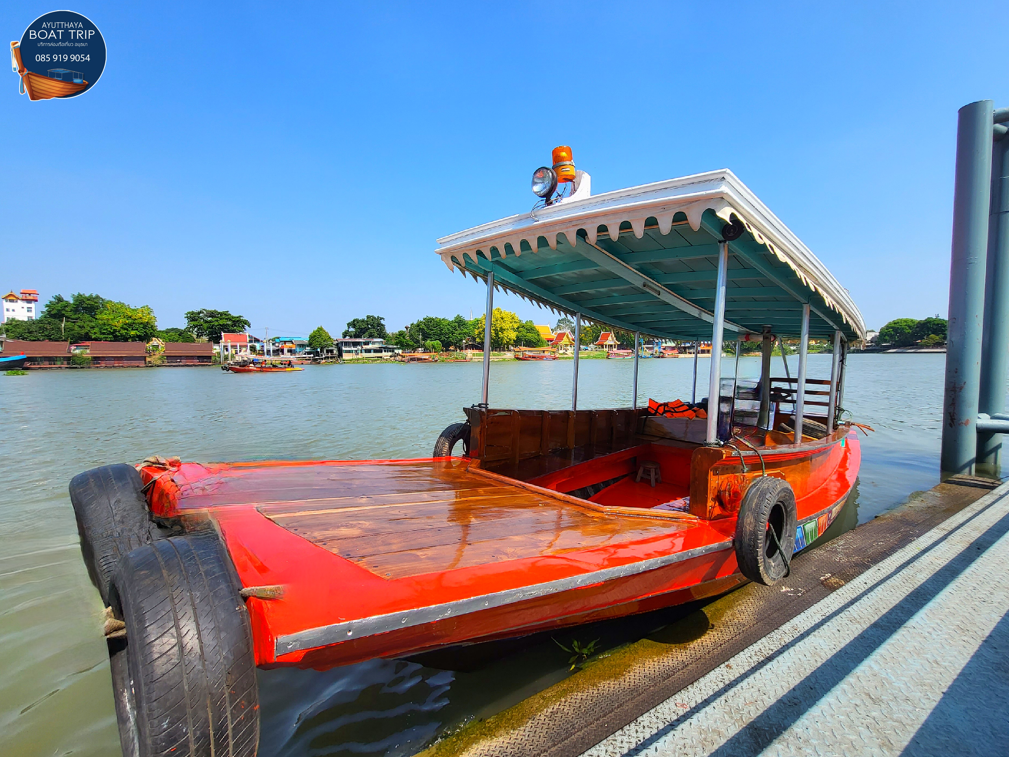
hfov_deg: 102.0
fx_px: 408
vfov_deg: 85.7
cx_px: 528
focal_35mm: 14
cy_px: 377
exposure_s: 1/909
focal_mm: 1.74
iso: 32
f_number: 2.2
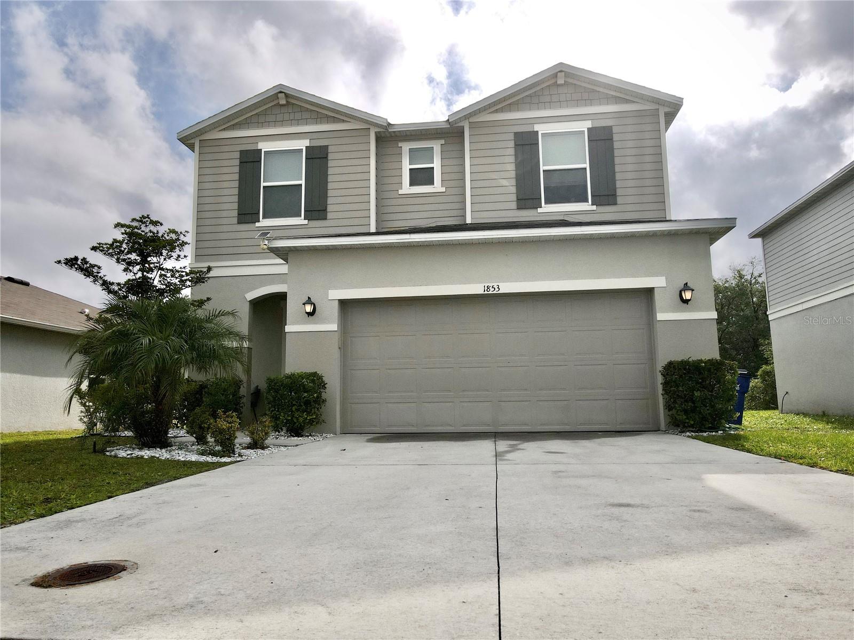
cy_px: 320
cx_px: 427
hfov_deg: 71.6
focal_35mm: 24
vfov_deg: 56.8
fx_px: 592
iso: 100
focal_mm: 4.5
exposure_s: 1/2000
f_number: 2.8
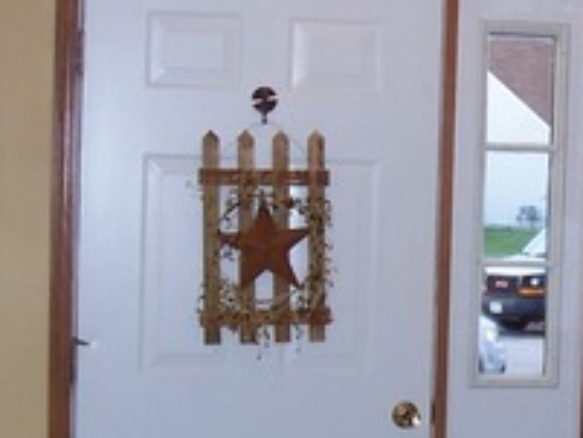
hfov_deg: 17.8
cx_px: 577
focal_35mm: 108
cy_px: 264
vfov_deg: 13.7
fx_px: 1820
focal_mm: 5.6
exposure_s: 1/60
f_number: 2.7
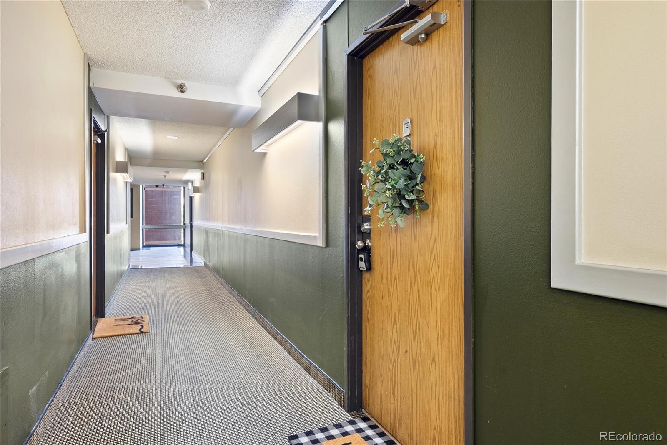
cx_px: 334
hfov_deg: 81.2
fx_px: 389
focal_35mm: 21
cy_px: 222
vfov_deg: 59.5
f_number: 8
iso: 1000
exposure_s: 5
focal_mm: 21
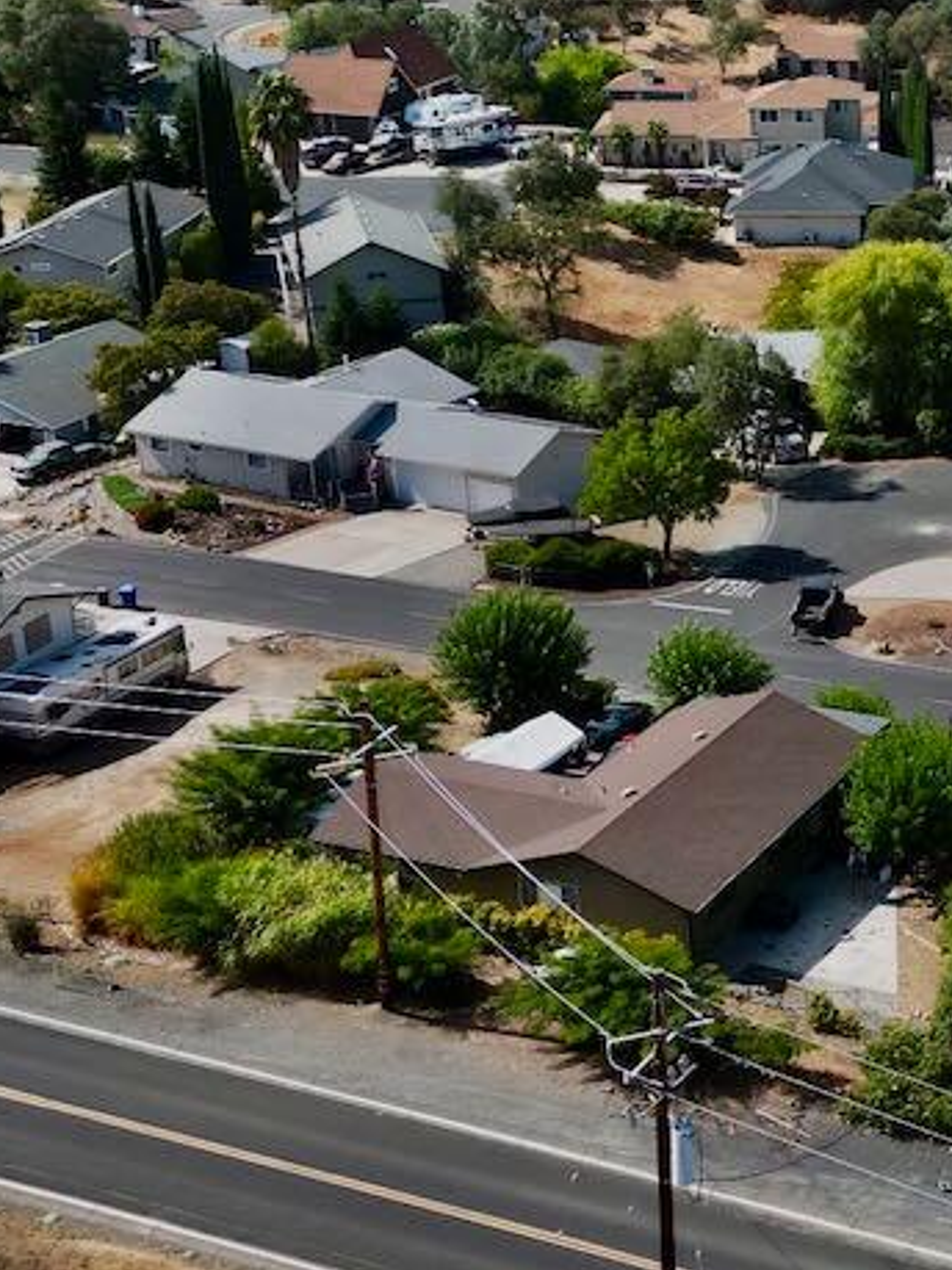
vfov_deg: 29.0
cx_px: 1090
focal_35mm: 67
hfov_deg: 20.7
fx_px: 2458
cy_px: 564
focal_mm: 6.72
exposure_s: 1/2500
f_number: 1.7
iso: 150
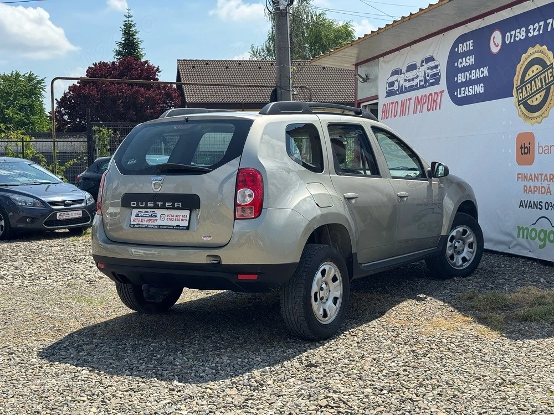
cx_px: 277
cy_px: 208
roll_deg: +1.2
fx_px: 768
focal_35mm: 48
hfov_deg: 39.7
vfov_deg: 30.3
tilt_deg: -3.4
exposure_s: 1/3425
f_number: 1.78
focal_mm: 6.76
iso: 64
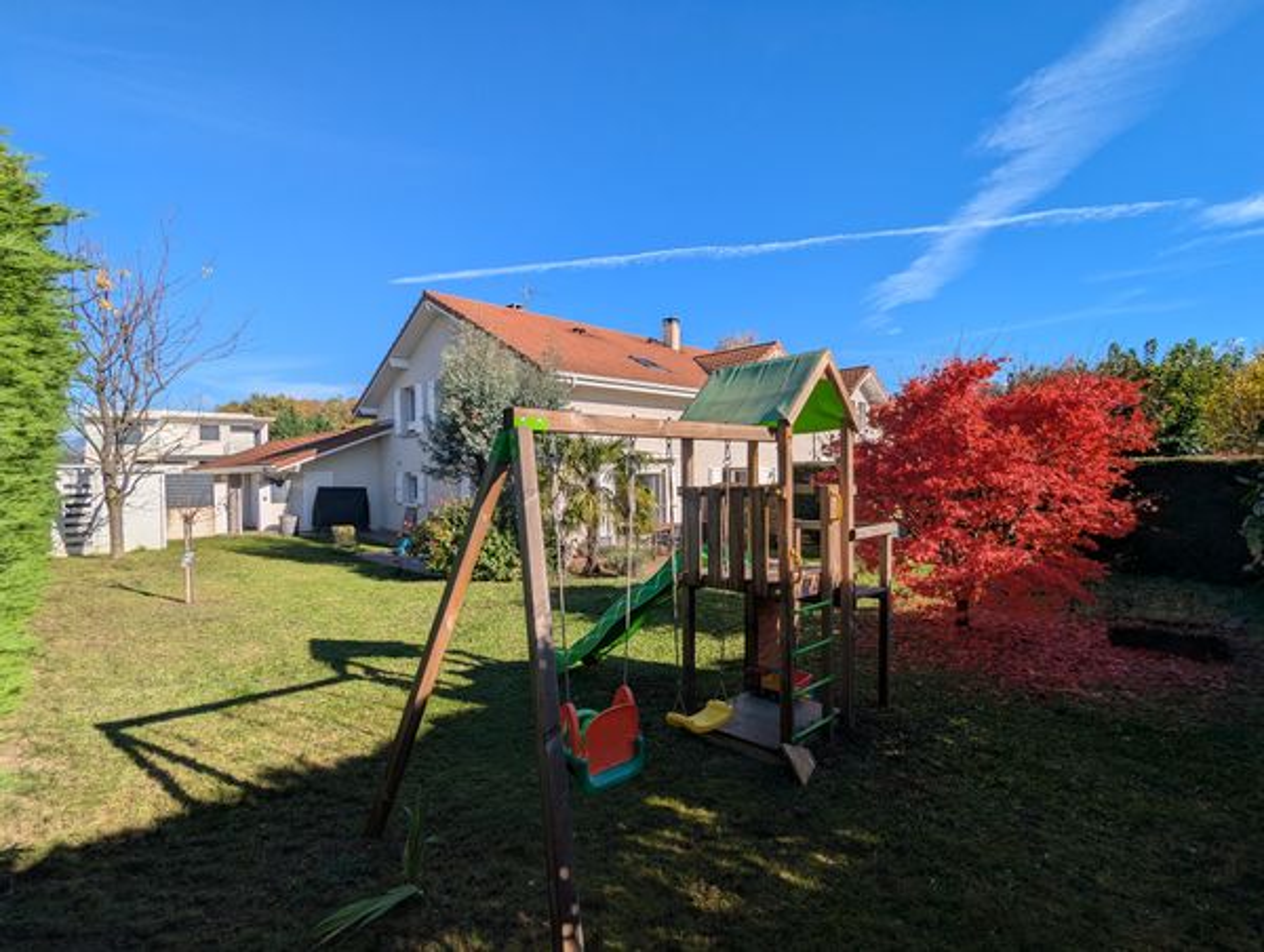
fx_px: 585
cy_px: 476
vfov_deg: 78.3
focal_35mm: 16
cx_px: 632
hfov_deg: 94.4
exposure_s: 1/2513
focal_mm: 2.35
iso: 46
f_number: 2.2
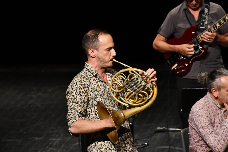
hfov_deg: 7.4
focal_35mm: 280
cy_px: 76
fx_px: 1773
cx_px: 114
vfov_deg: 4.9
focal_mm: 140
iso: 4500
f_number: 5.6
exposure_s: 1/250
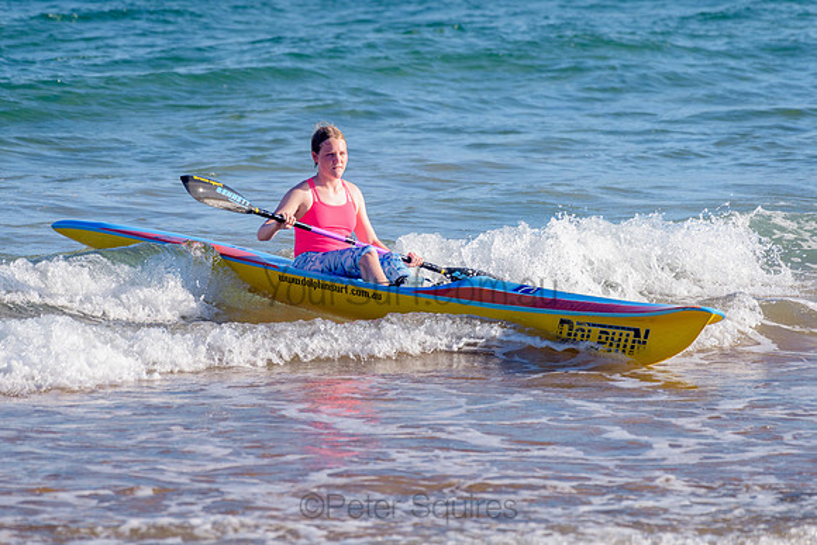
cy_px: 211
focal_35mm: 613
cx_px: 357
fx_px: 13919
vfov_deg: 2.2
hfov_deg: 3.4
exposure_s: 1/2000
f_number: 5.6
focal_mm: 500
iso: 200
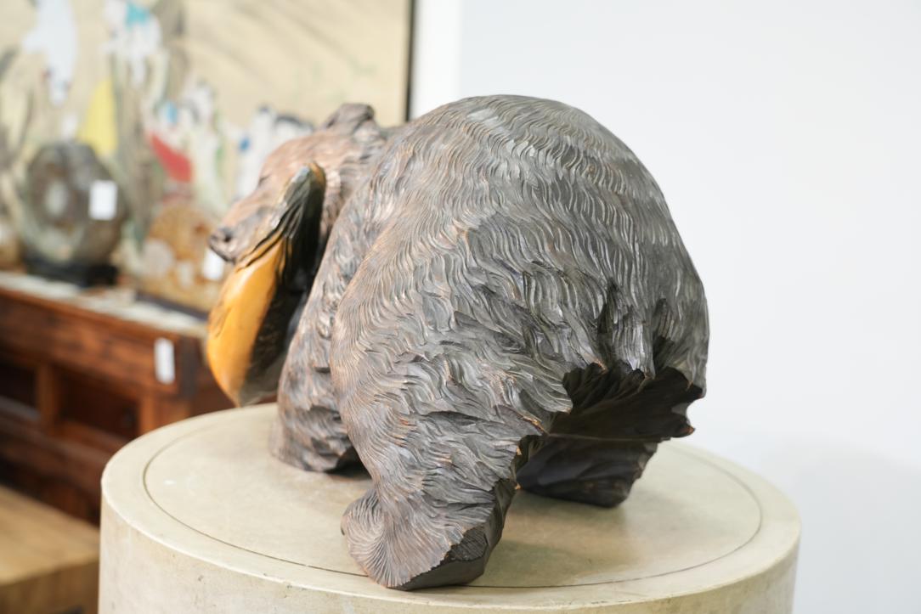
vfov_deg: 26.5
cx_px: 460
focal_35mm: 51
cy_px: 307
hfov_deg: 38.9
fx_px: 1305
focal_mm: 51
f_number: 4
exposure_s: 1/60
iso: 1250
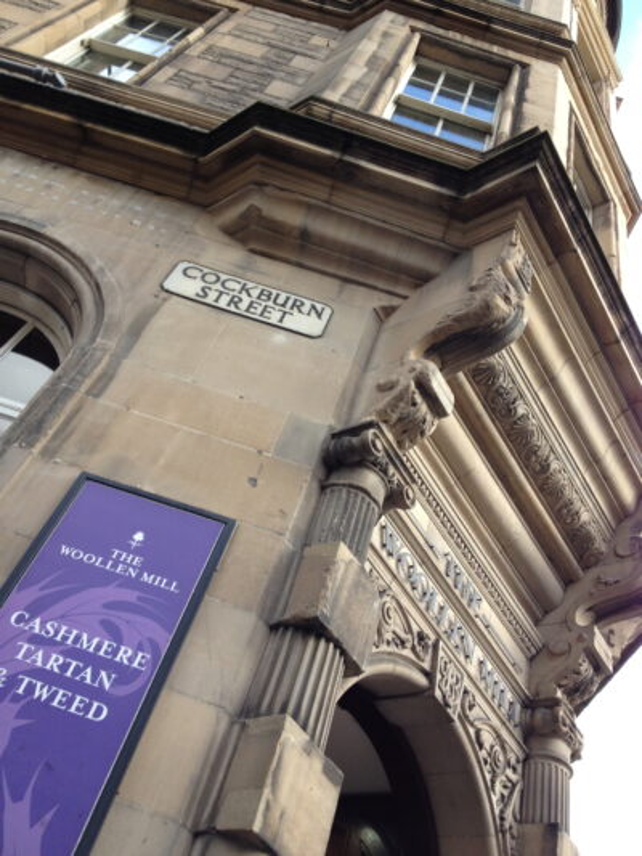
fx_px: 865
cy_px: 428
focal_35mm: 35
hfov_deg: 40.7
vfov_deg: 52.6
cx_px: 321
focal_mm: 4.28
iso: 50
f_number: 2.4
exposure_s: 1/171
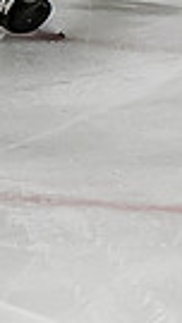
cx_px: -156
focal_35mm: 842
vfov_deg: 2.6
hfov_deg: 1.4
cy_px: -223
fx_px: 7219
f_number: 4
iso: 2500
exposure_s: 1/800
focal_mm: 70
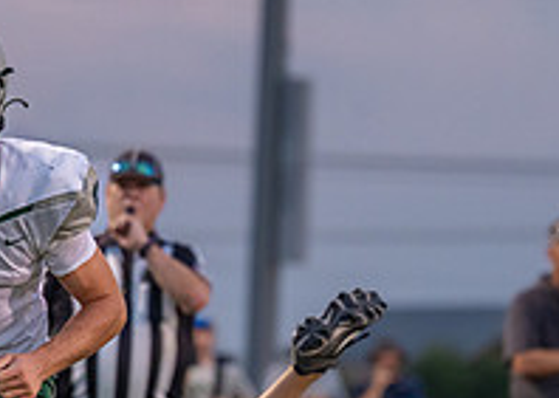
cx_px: 5
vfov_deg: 2.6
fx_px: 8628
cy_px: 326
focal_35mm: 544
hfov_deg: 3.7
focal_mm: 138
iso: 2000
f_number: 2.8
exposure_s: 1/1000
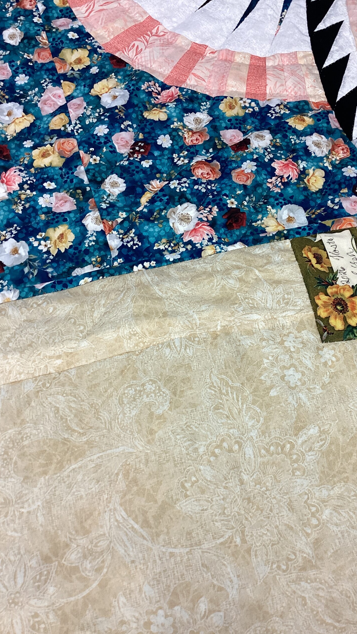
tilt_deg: -63.2
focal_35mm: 34
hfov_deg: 34.4
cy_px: 315
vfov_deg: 58.0
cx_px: 228
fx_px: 572
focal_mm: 3.3
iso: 64
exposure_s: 1/60
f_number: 2.4
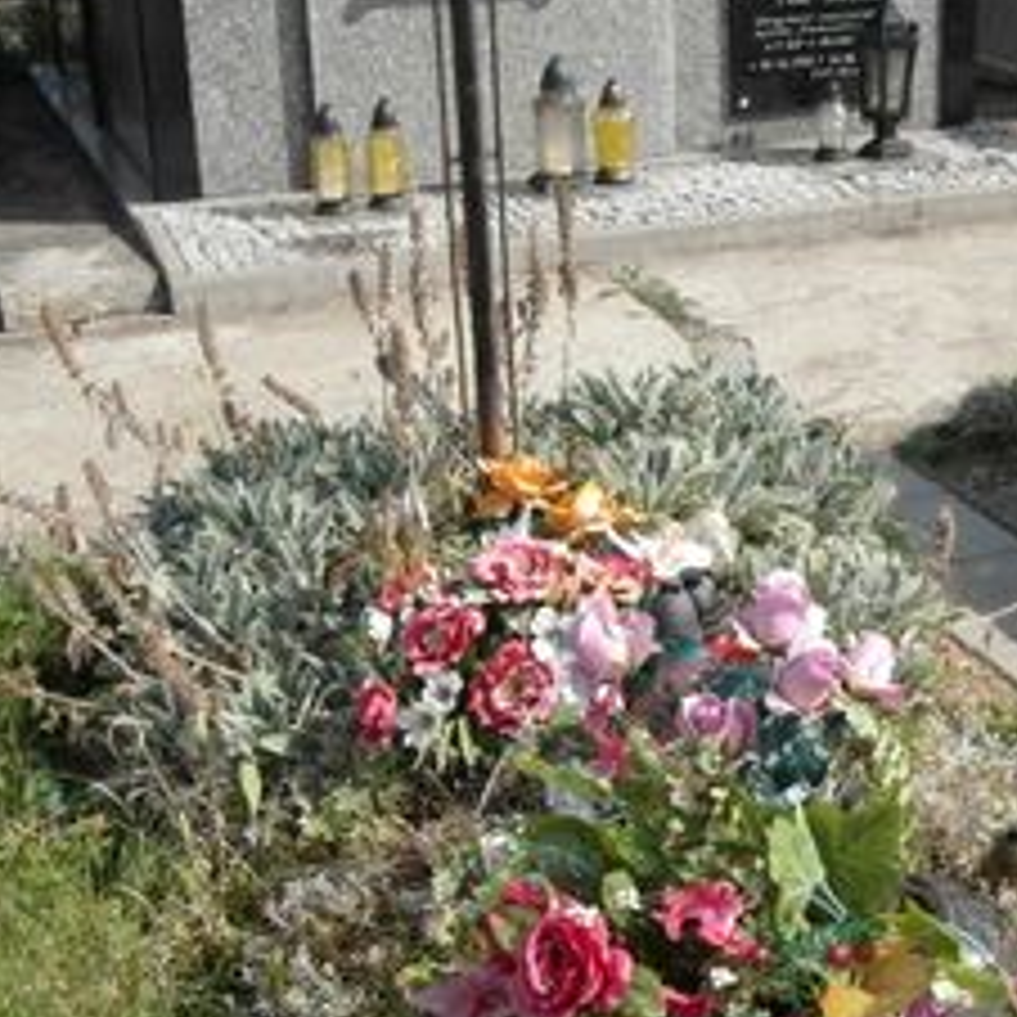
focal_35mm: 60
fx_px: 1994
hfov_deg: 28.2
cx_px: 756
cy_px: 482
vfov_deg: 28.6
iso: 80
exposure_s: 1/500
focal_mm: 5.2
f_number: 4.4
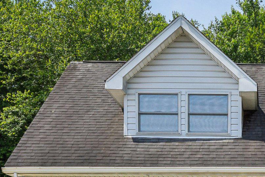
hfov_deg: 27.2
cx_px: 310
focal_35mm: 66
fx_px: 486
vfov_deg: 19.9
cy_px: 181
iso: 400
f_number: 8
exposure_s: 1/2500
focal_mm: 26
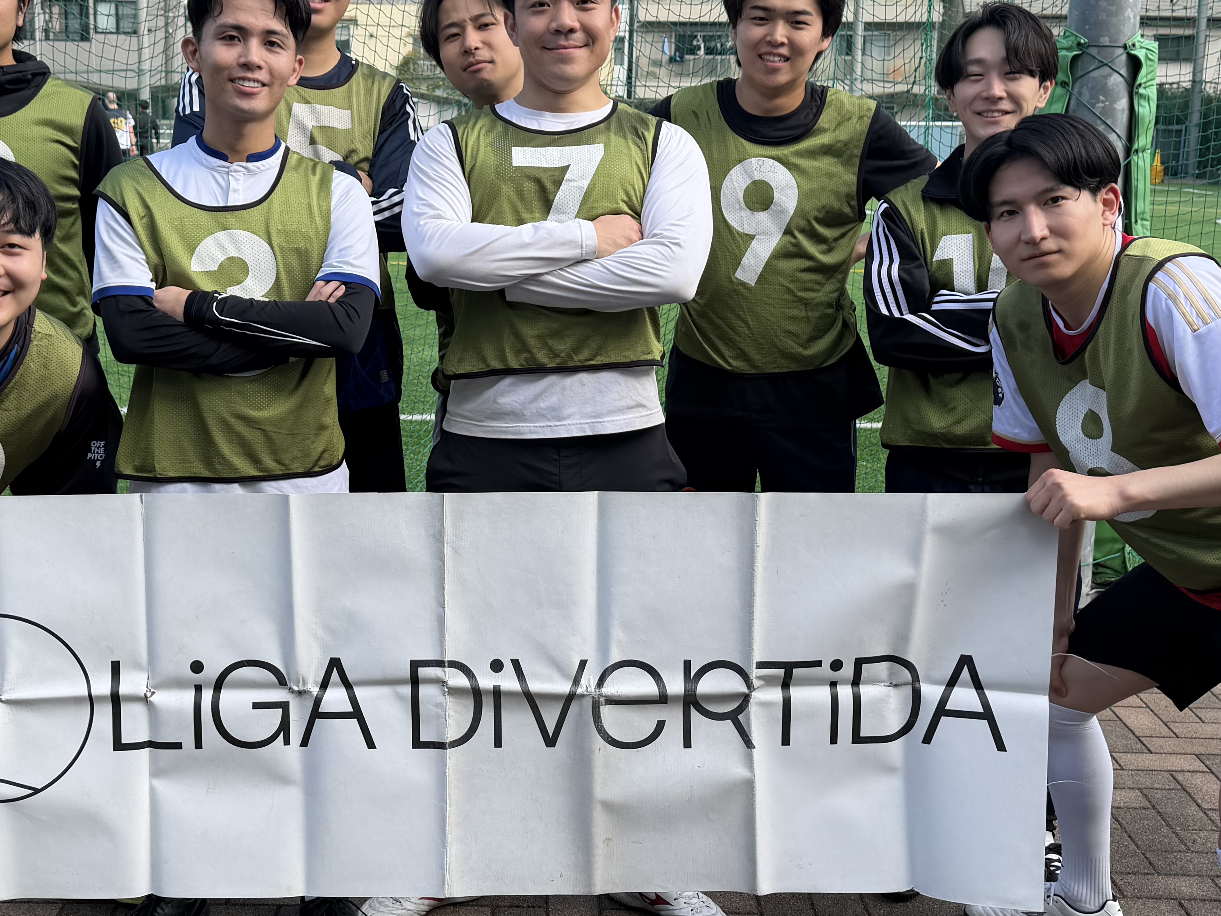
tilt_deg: -10.0
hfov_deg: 41.1
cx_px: 519
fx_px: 1623
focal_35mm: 46
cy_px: 412
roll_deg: -0.5
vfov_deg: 31.5
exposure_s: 1/1553
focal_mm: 6.76
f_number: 1.78
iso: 100
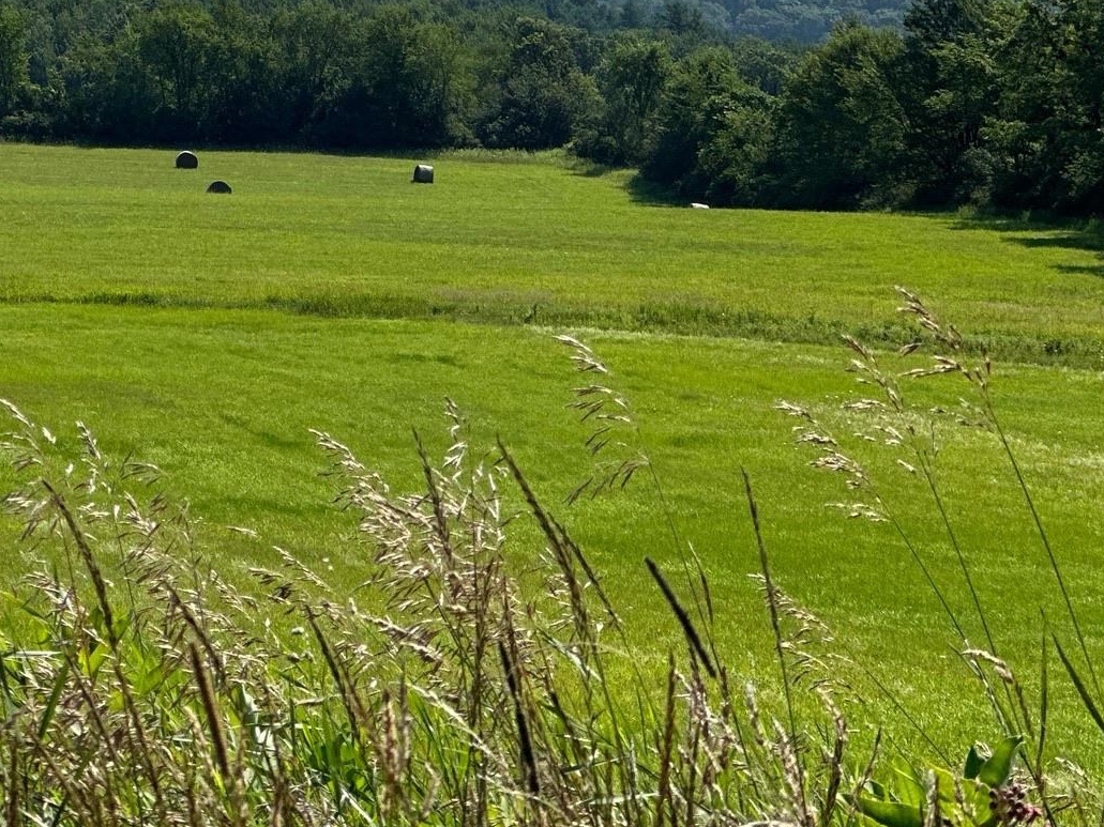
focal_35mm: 153
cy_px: 107
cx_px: 56
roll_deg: -1.0
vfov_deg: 9.7
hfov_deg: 12.8
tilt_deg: -1.0
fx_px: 4879
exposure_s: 1/1325
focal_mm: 9
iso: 32
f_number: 2.8
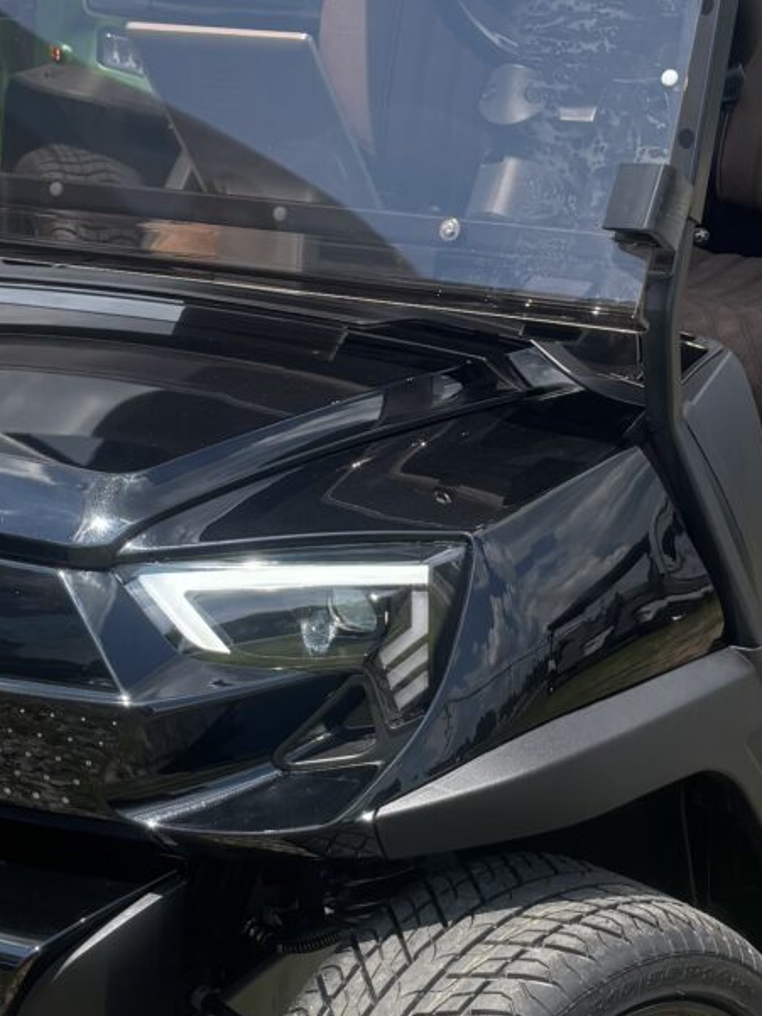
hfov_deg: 17.8
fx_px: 2435
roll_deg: -0.7
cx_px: 444
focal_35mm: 83
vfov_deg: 23.6
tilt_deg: -15.2
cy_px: 500
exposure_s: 1/1984
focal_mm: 5.96
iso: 50
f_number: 1.6
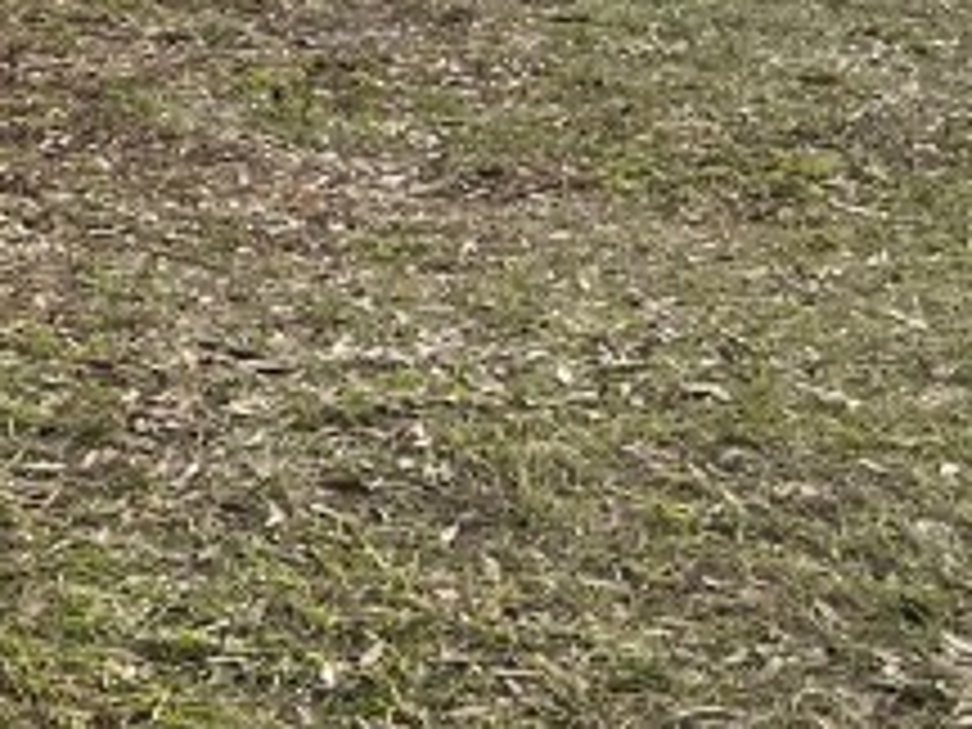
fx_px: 3454
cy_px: -333
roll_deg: +0.0
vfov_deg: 11.6
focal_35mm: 123
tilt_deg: -2.2
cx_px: -900
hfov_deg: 13.9
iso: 50
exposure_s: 1/1597
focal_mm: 5.7
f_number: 1.5
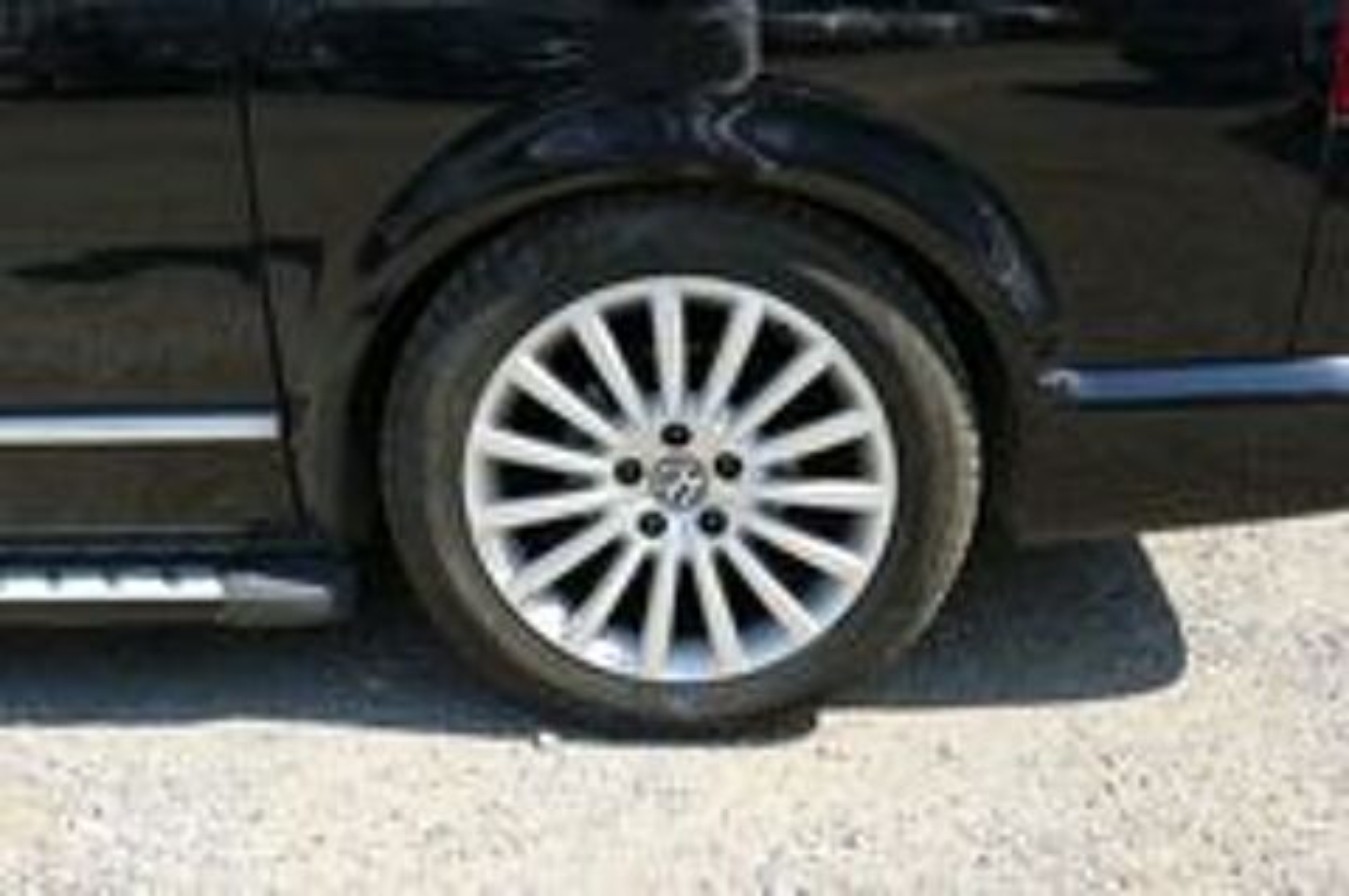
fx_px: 1460
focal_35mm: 39
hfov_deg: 49.6
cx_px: 674
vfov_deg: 34.1
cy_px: 448
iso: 125
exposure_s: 1/640
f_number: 3.1
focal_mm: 14.24
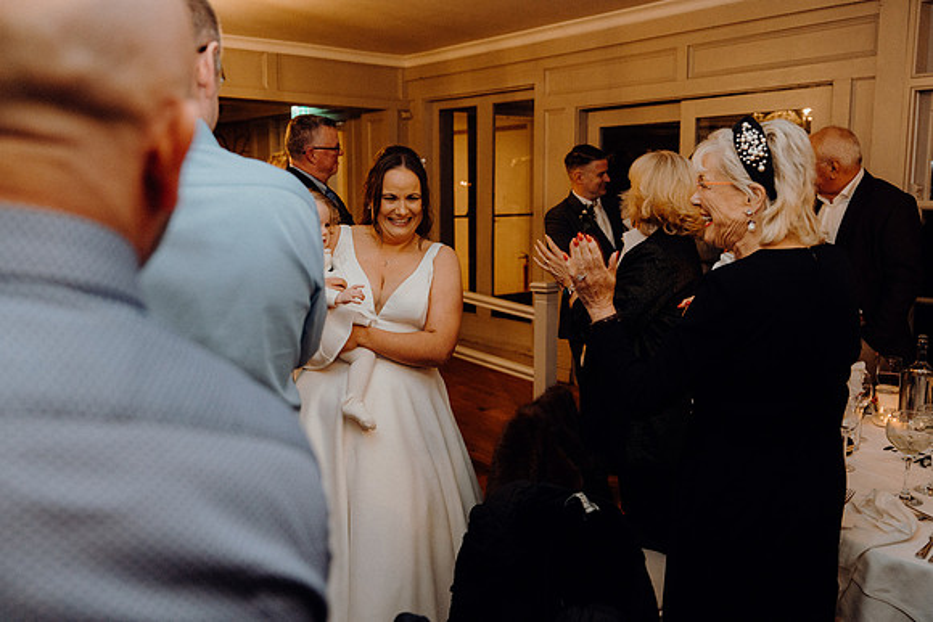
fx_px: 855
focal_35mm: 33
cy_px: 311
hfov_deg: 57.2
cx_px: 466
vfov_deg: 40.0
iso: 2500
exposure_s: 1/160
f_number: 3.5
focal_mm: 33
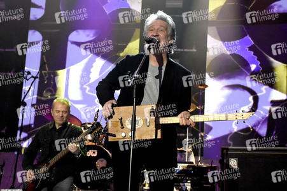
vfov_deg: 18.2
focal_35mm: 75
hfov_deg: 27.0
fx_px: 597
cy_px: 96
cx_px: 144
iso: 3200
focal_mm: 50
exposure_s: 1/200
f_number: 6.3
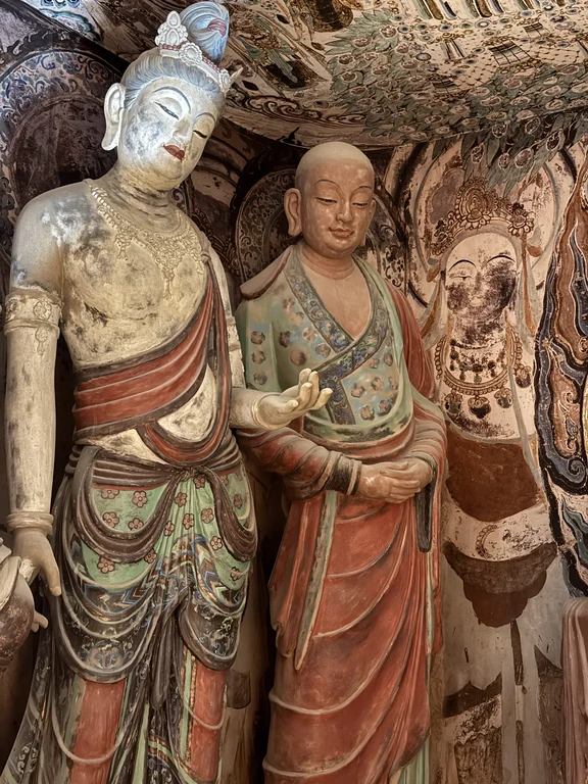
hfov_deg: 30.3
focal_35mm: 48
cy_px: 392
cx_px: 294
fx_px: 1087
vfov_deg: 39.7
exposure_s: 1/14
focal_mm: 6.76
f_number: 1.78
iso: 1250
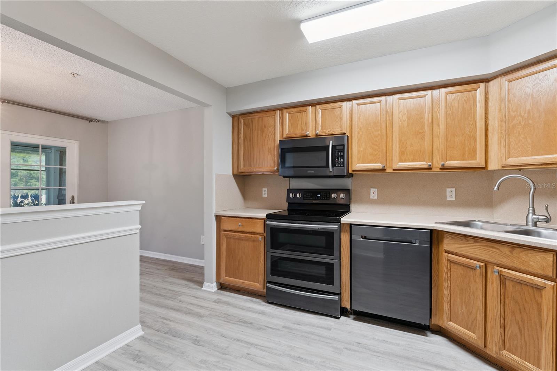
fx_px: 247
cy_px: 186
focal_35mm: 16
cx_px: 278
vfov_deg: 73.7
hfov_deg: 96.7
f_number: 10
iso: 640
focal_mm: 16
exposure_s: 1/10
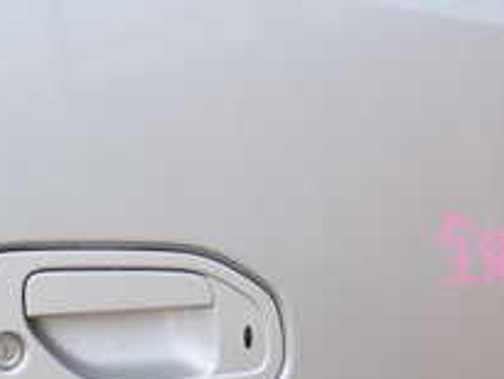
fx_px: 1617
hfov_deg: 17.6
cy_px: 416
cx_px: 371
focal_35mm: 111
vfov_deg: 13.1
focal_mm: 6.83
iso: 100
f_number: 3.5
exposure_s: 1/400
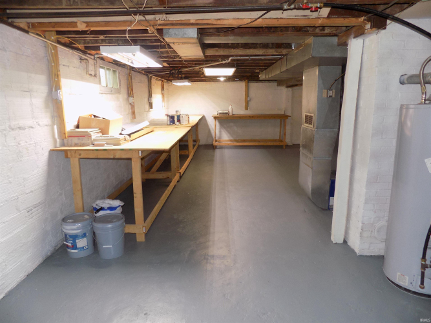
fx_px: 286
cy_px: 162
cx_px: 216
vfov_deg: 58.9
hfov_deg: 73.9
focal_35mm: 23
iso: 140
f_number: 3.1
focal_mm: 4
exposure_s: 1/30
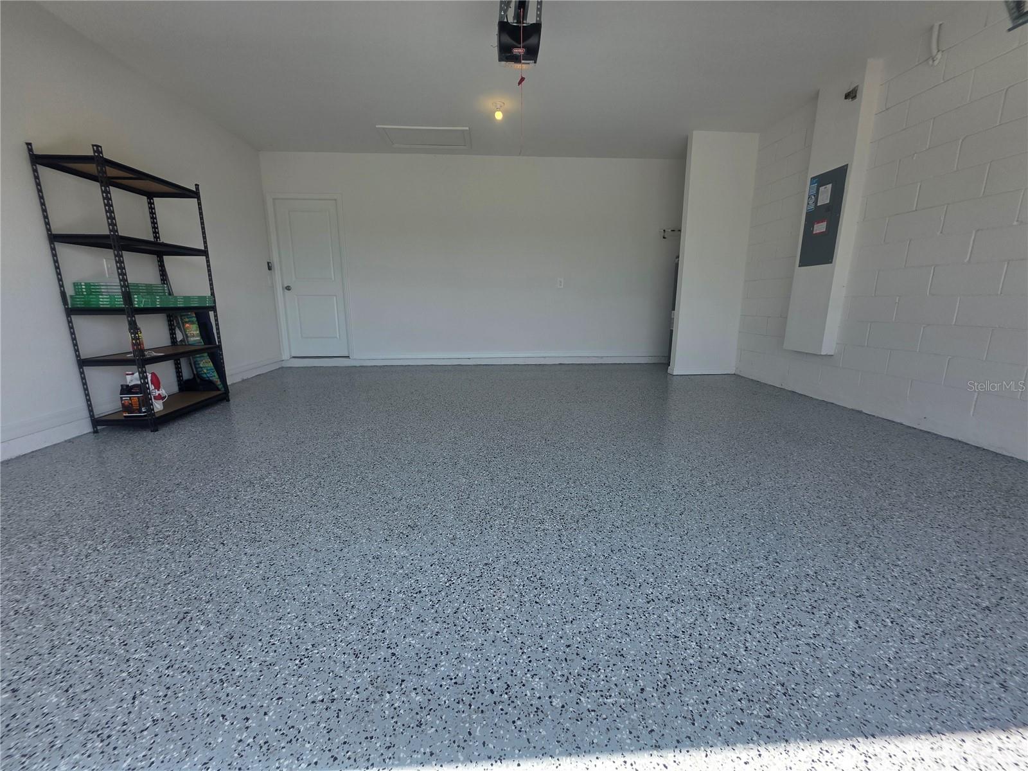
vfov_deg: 89.9
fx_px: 386
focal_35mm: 13
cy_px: 386
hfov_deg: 106.2
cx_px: 514
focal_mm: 2.2
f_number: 1.9
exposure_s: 1/736
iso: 40
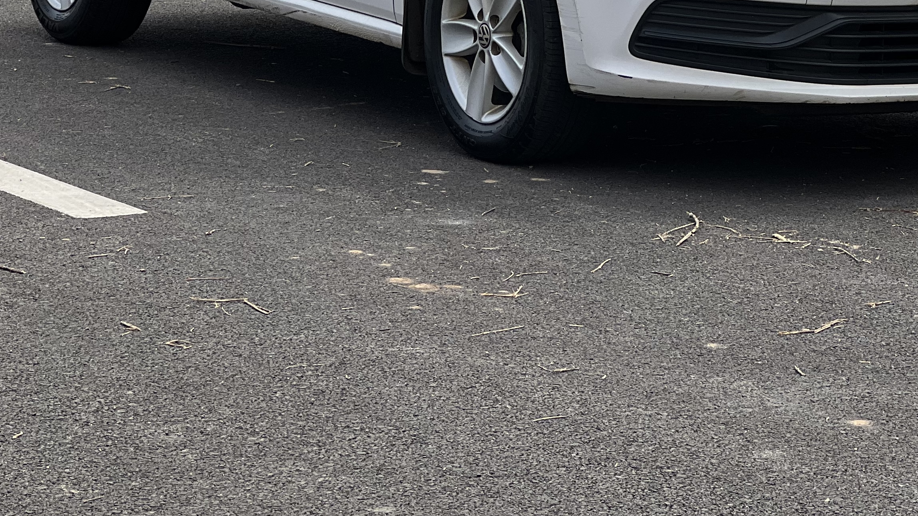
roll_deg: -1.2
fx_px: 3578
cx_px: 639
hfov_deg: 14.6
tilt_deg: -4.2
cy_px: -81
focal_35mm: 147
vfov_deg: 8.2
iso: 32
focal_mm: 9
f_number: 2.8
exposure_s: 1/649
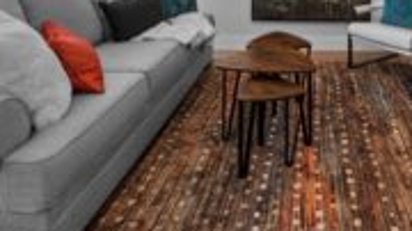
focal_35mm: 35
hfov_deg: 55.0
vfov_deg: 27.9
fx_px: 382
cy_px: -70
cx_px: 288
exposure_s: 1/8
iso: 200
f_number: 7.1
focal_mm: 15
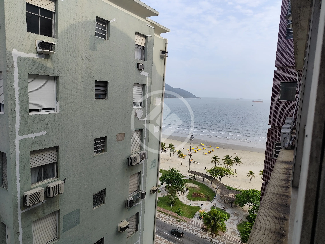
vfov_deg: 58.9
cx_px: 162
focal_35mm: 23
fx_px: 216
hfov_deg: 73.9
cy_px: 122
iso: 50
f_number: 1.65
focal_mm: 6.19
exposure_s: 1/689
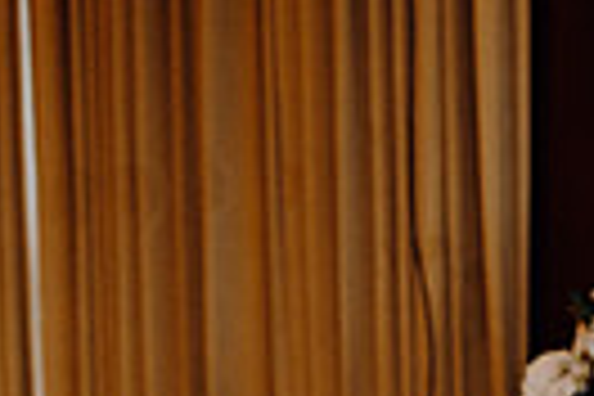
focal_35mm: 246
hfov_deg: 8.0
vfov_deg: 5.5
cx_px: 1184
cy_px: 830
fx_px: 4059
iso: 1250
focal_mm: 56
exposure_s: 1/200
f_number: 2.8
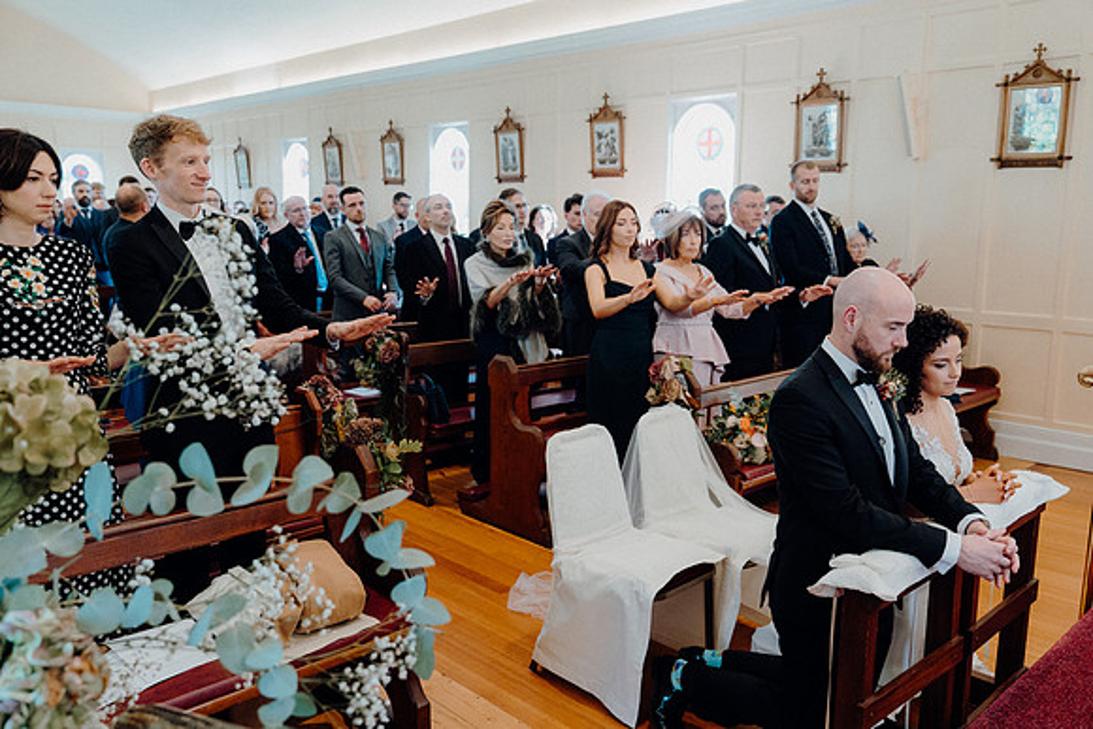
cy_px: 364
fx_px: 911
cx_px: 546
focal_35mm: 30
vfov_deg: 43.6
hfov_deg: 61.9
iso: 2000
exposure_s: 1/160
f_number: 3.5
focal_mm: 30
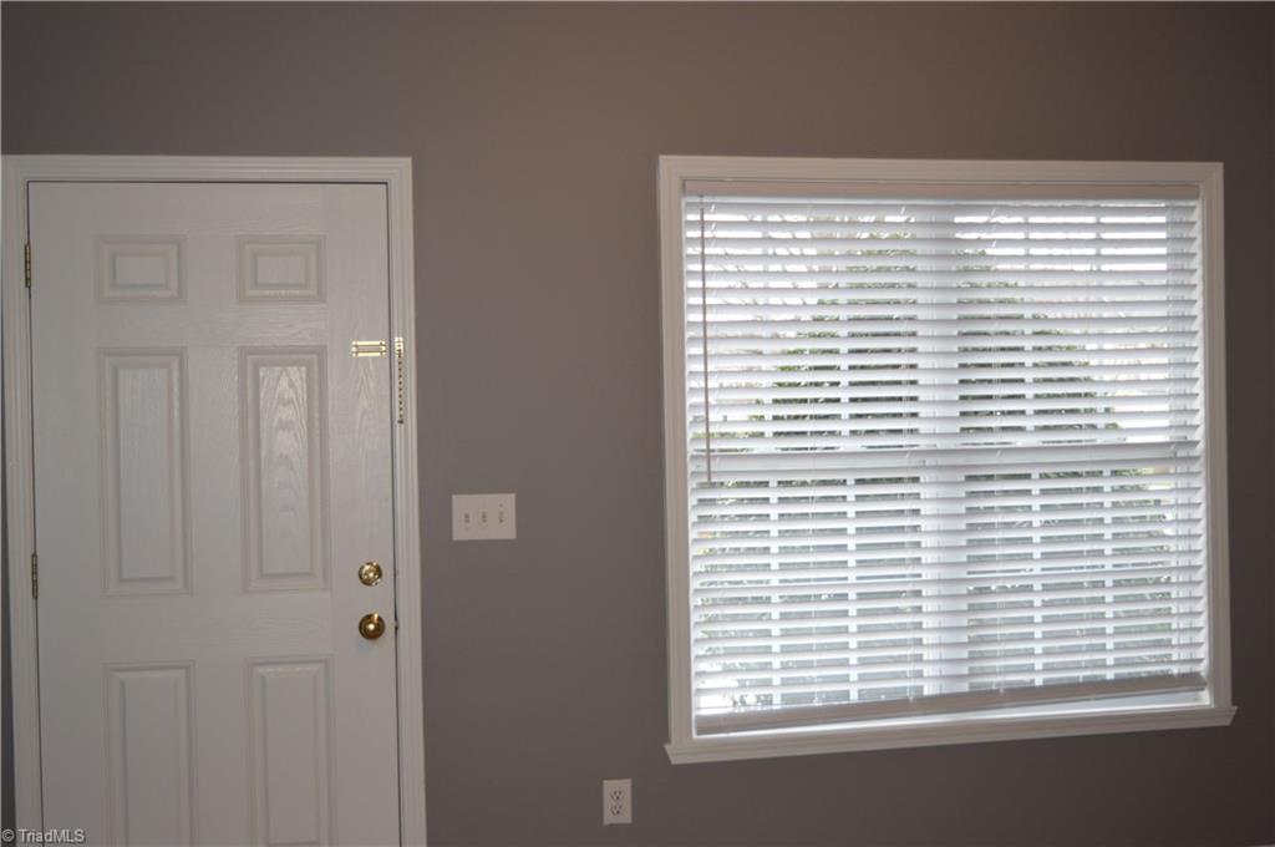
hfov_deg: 42.4
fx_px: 1645
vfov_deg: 28.9
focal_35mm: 46
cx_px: 638
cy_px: 424
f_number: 4.2
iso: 500
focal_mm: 31
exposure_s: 1/60
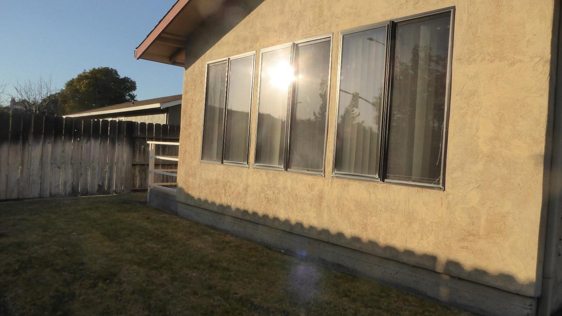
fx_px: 417
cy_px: 155
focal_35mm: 28
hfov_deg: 67.9
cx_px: 279
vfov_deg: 41.5
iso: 200
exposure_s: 1/640
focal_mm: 4.3
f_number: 5
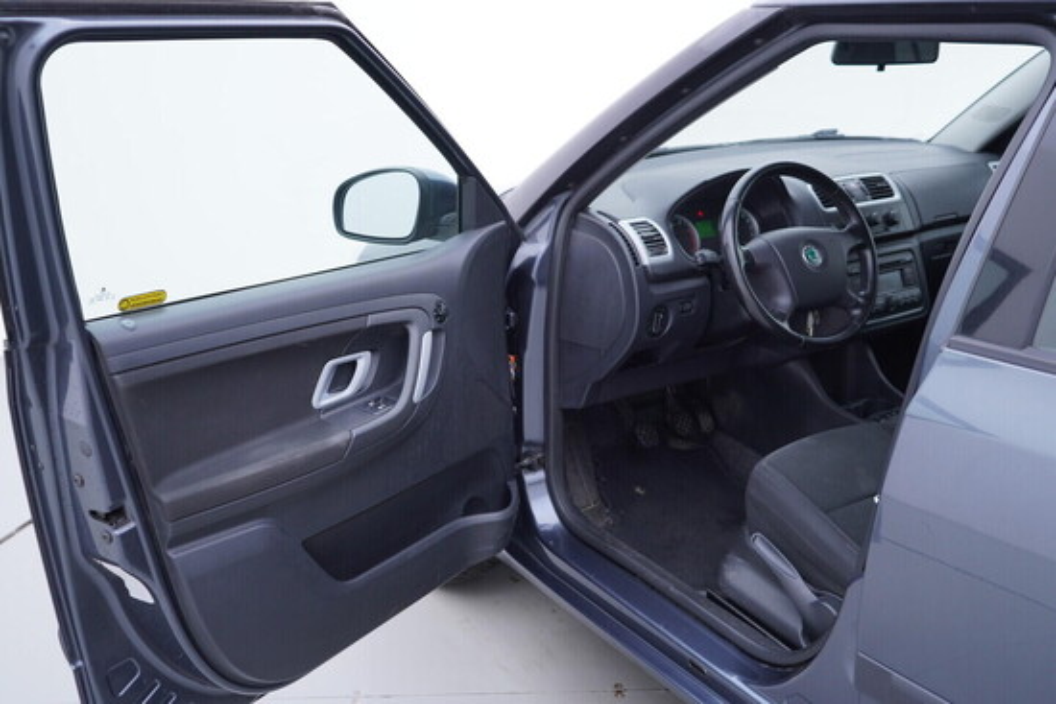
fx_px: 1056
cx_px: 528
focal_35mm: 36
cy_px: 352
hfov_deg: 53.1
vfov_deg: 36.9
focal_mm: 24
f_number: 3.2
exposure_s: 1/50
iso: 125
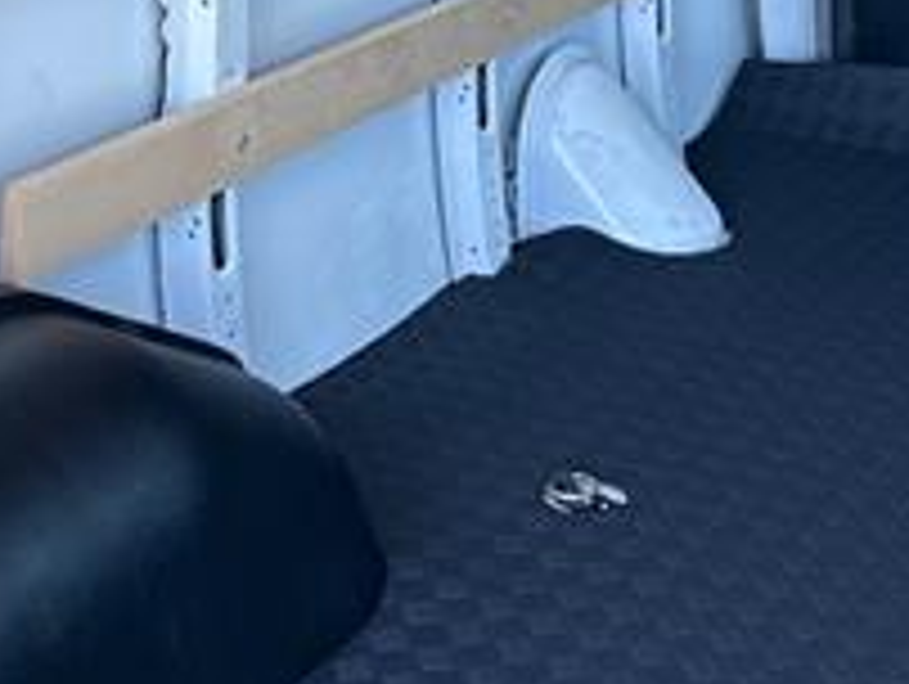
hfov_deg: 25.2
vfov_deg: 18.3
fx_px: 1998
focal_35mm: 76
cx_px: 171
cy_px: -158
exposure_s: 1/73
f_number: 1.78
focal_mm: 6.76
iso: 200
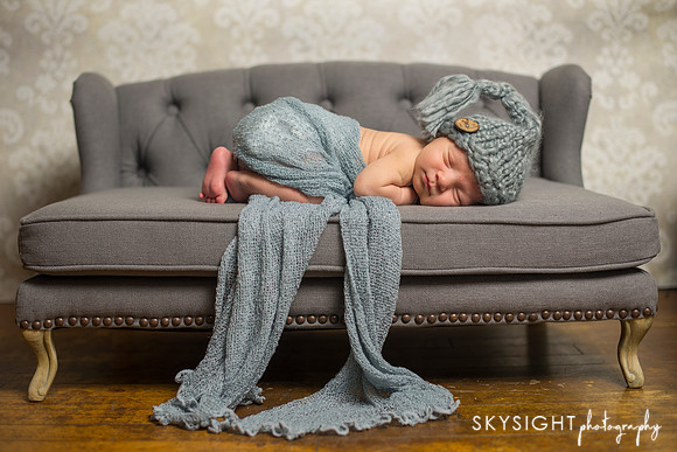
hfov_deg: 38.9
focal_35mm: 51
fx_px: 957
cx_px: 341
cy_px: 226
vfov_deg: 26.6
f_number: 2.2
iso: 200
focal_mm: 50
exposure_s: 1/160
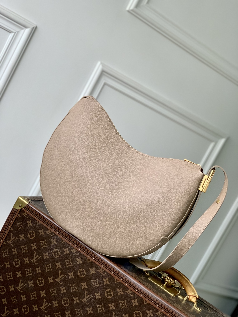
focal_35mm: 52
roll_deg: -28.3
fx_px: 477
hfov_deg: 28.0
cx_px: 119
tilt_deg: -6.8
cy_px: 158
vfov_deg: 36.8
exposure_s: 1/94
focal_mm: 6
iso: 125
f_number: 2.4
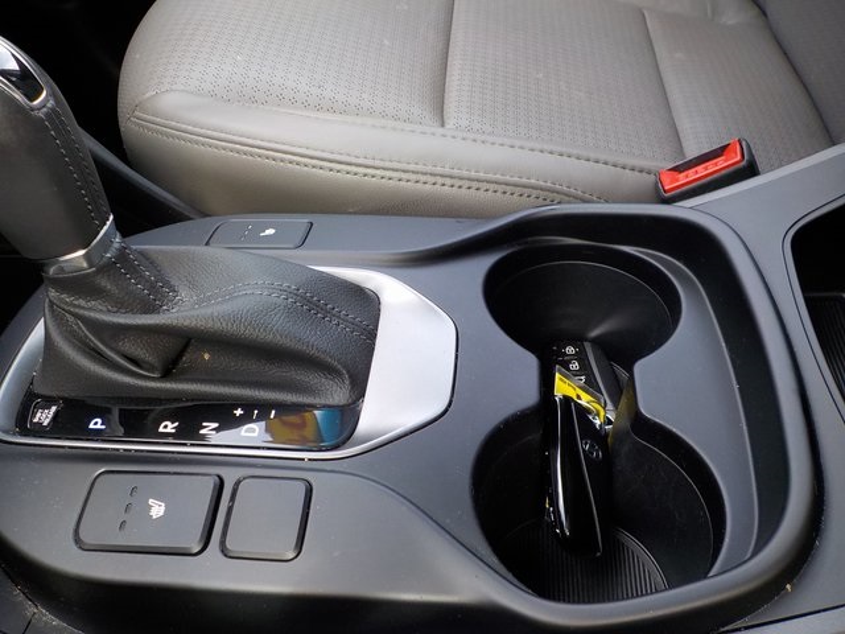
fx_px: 732
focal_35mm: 30
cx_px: 422
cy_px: 317
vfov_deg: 46.8
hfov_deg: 60.0
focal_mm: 4.1
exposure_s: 1/50
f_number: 3.3
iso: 125
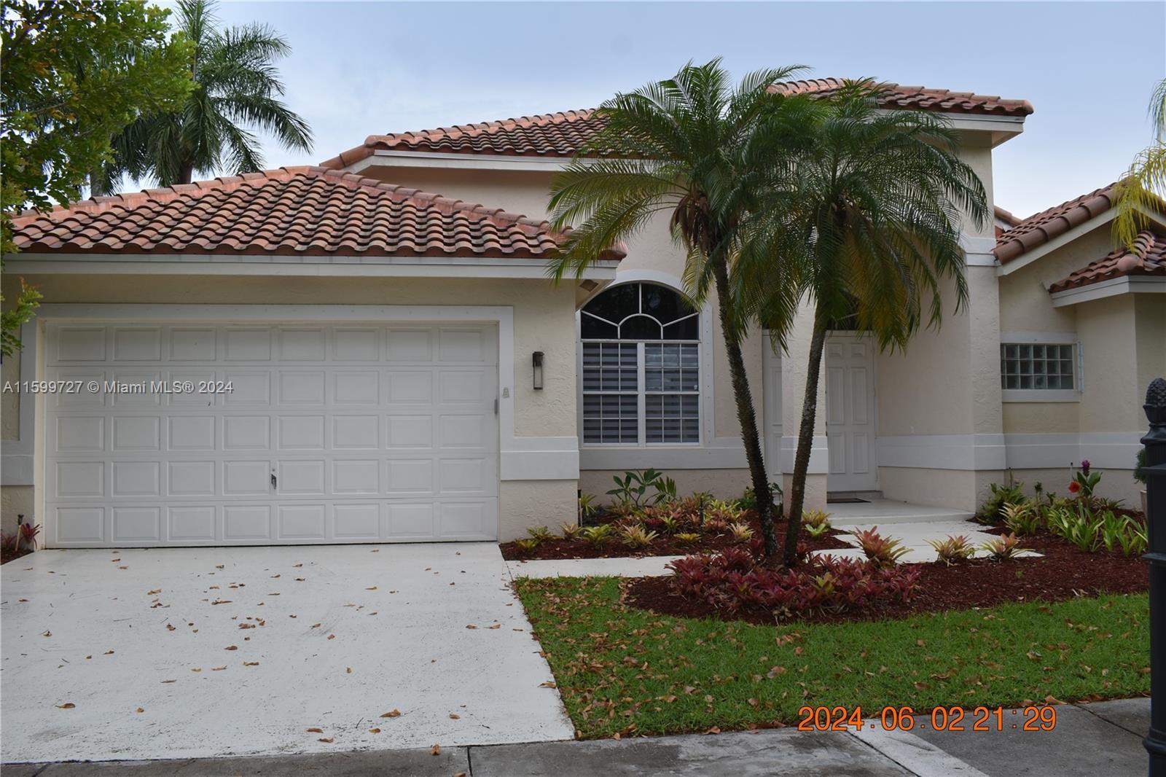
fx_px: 971
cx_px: 583
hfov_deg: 61.9
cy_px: 388
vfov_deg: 43.6
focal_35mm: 30
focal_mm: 20
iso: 125
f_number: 8
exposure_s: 1/60
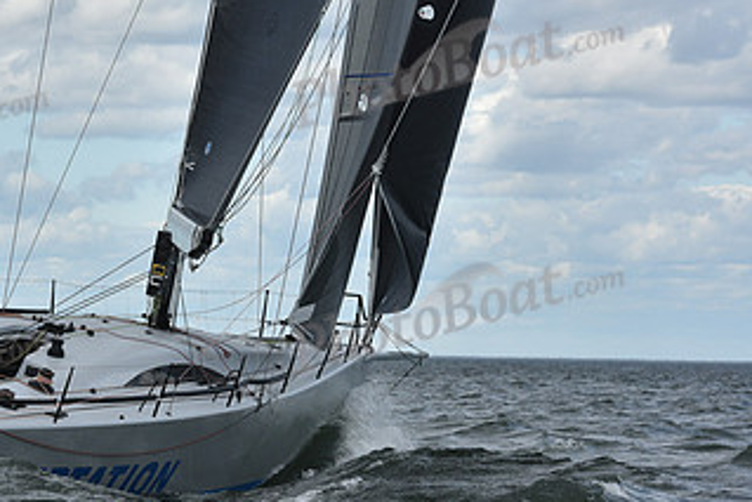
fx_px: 4639
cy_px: 223
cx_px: 172
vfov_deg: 6.2
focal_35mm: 222
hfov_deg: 9.2
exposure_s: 1/1000
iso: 320
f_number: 9
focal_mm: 122
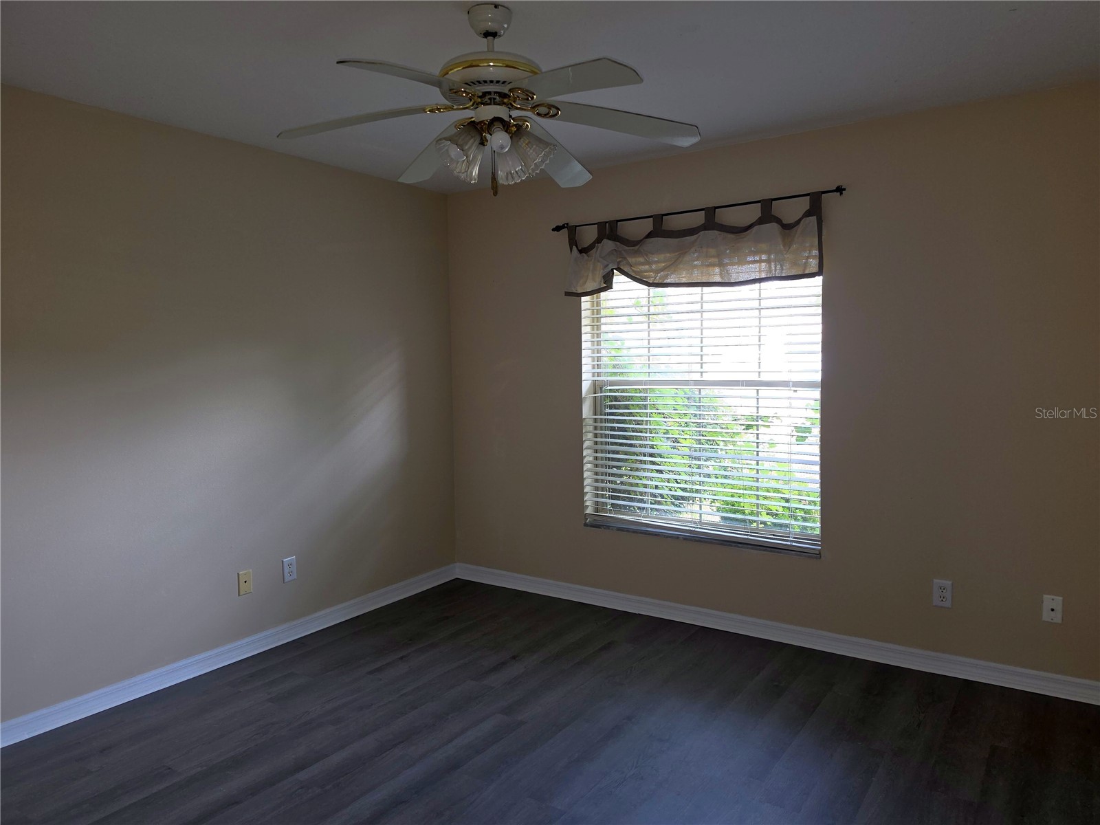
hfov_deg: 73.9
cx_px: 550
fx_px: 731
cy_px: 412
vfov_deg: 58.9
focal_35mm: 23
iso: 64
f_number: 1.4
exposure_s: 1/60
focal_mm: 6.5
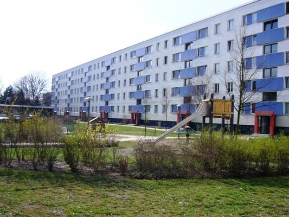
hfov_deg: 55.3
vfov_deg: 43.0
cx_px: 144
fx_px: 276
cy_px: 108
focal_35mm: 33
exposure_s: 1/320
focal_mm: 4.6
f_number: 5.6
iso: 80
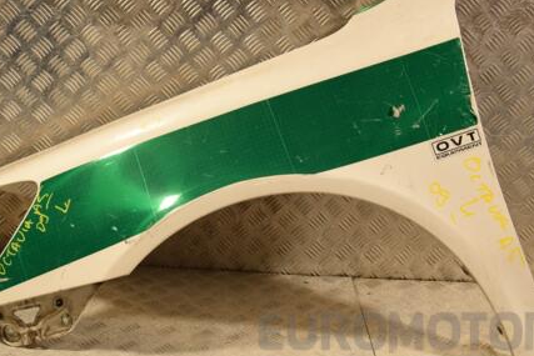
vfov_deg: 23.0
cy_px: 165
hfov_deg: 33.9
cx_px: 235
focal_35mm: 59
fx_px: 875
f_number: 7.1
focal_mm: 28
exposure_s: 1/200
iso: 800
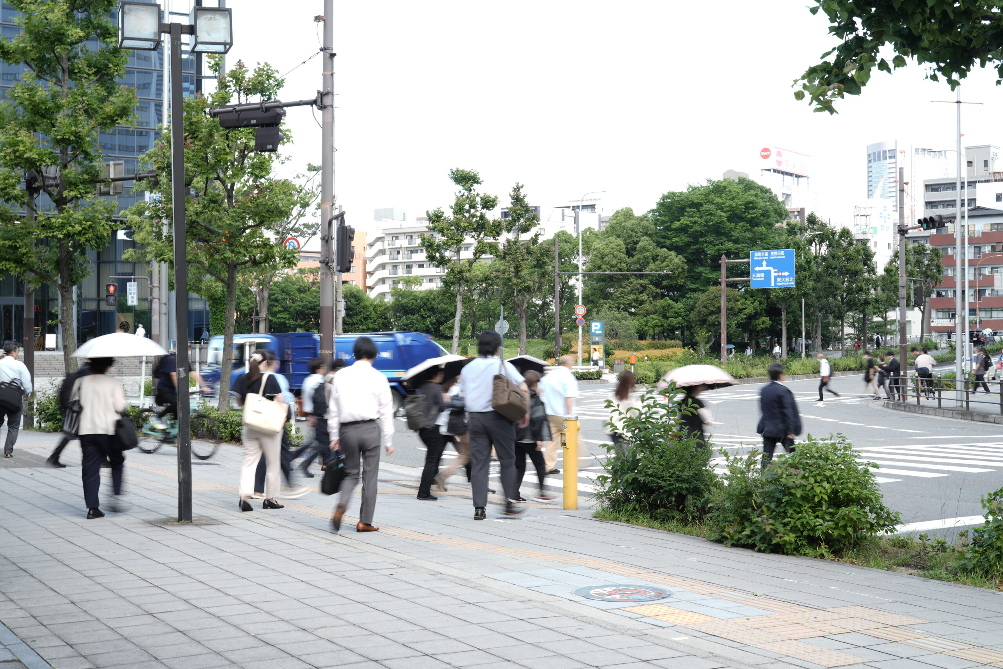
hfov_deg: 39.6
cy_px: 334
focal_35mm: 50
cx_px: 502
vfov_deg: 27.0
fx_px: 1393
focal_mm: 50
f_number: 10
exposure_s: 1/13
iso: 80
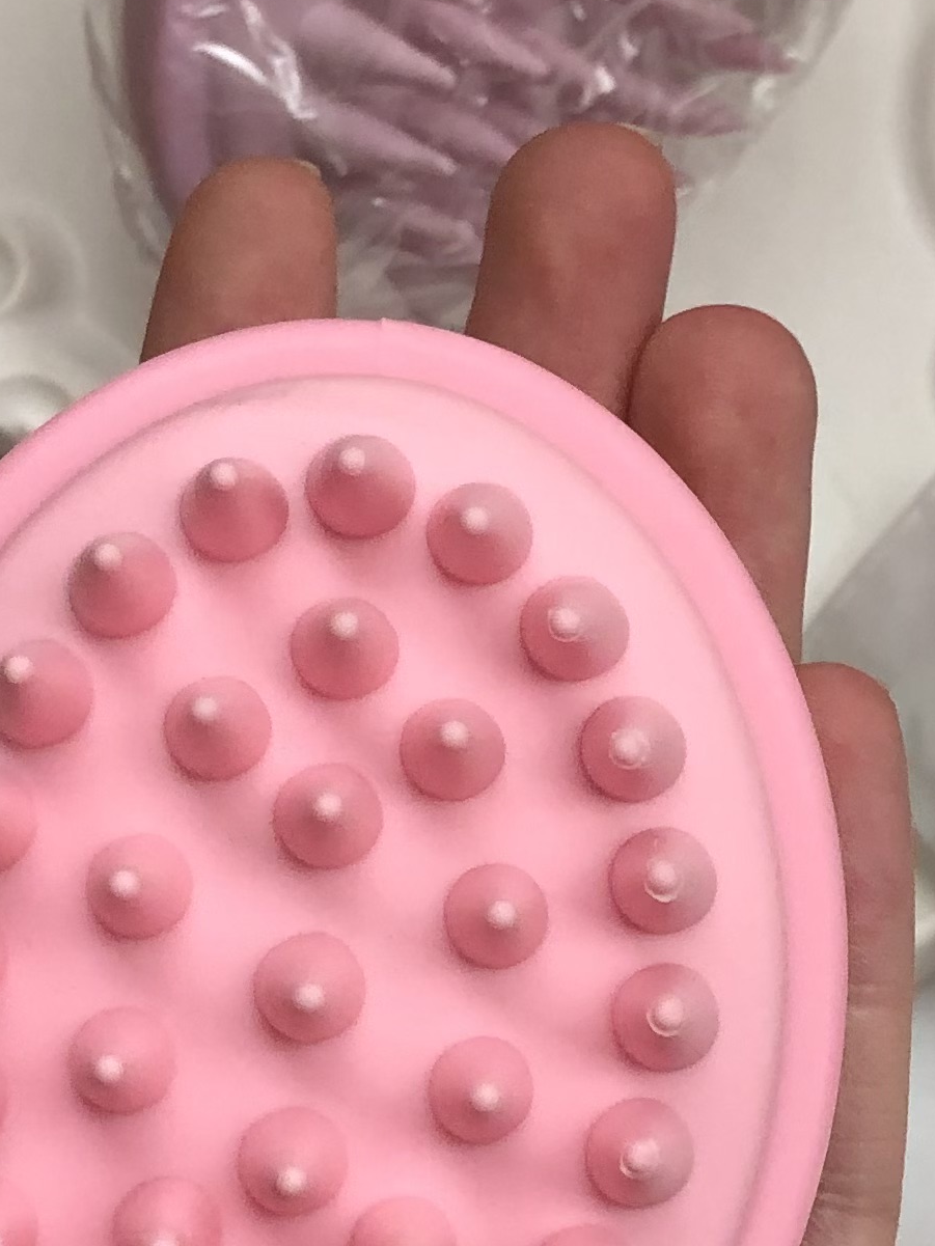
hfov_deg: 15.7
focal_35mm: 94
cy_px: 731
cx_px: 567
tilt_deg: -79.6
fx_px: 3385
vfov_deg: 20.8
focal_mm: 3.99
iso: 32
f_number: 1.8
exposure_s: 1/30
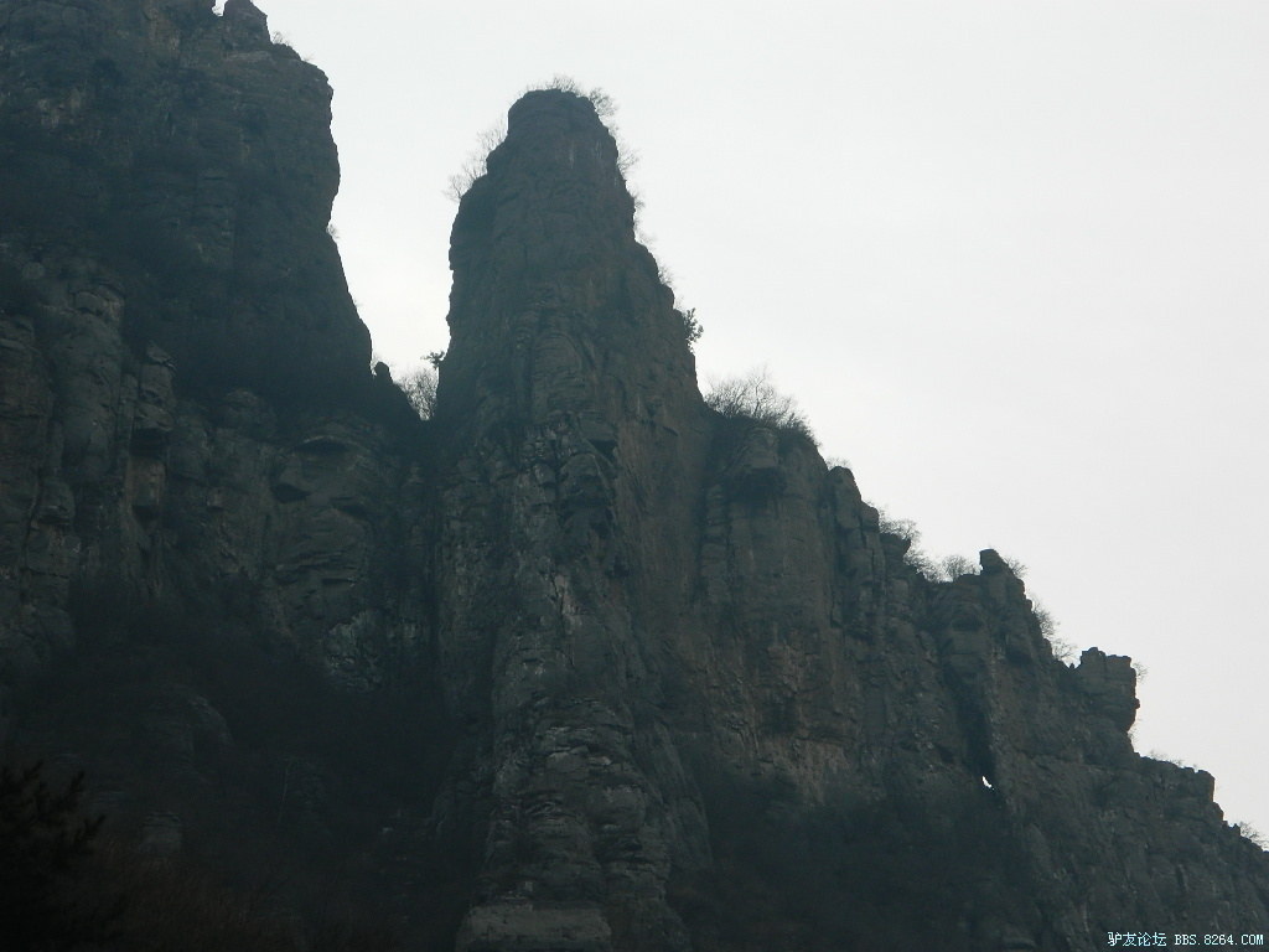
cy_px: 476
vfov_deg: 14.4
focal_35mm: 103
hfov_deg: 19.1
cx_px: 634
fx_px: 3776
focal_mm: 18.6
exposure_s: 1/400
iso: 80
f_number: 4.5
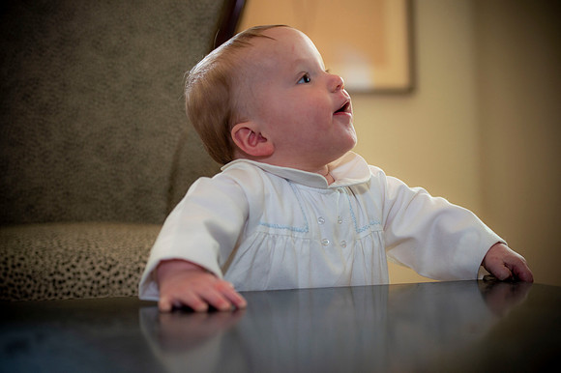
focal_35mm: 70
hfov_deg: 28.9
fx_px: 1090
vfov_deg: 19.4
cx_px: 280
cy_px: 186
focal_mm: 70
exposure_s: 1/60
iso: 160
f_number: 3.5
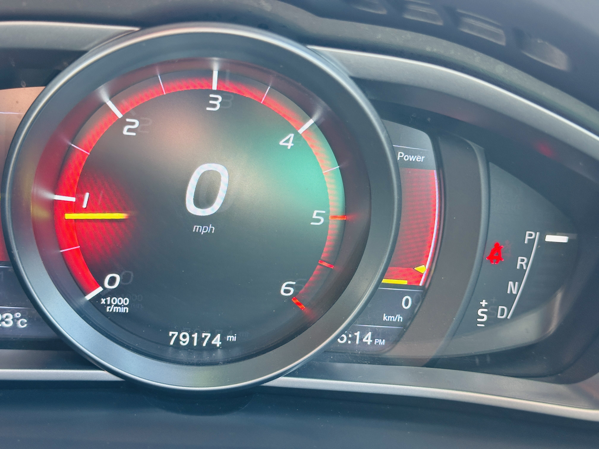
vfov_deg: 30.3
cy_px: 224
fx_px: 831
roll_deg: -4.4
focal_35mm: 48
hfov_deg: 39.7
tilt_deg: -25.8
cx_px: 300
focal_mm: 6.86
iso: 100
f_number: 1.78
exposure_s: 1/60
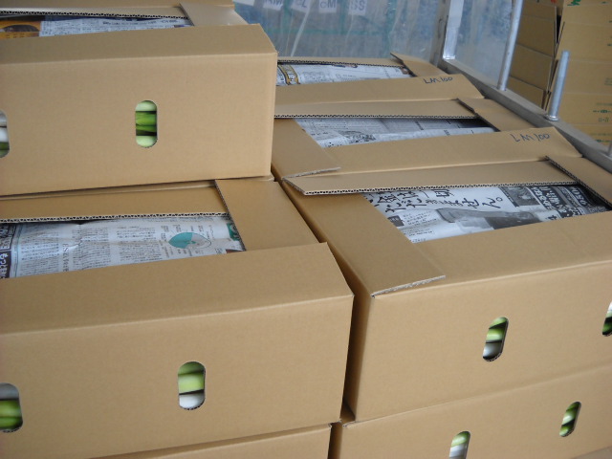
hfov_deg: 45.8
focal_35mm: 41
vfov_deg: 35.1
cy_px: 230
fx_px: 725
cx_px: 306
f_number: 3.1
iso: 183
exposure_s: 1/60
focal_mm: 6.72
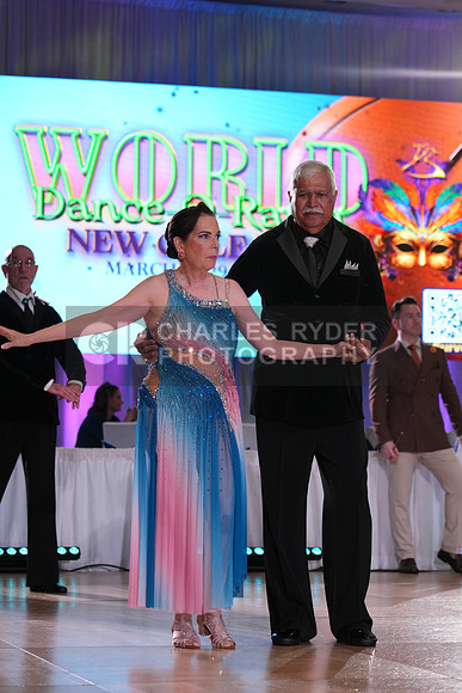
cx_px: 231
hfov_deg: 13.0
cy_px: 346
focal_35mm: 105
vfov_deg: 19.5
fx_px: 2020
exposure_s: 1/500
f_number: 4
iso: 2000
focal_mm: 105
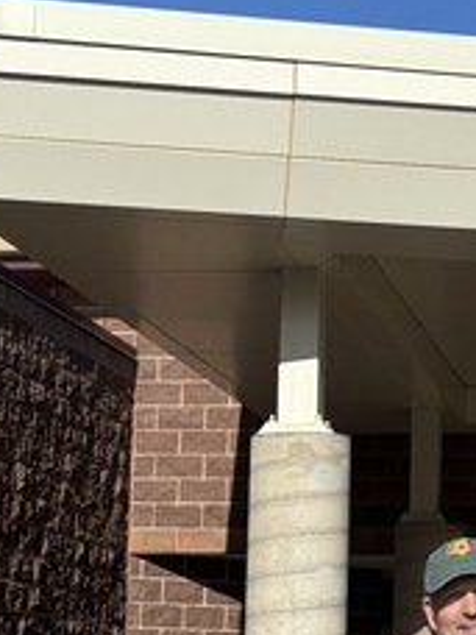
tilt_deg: +7.2
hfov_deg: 12.4
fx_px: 2145
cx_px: 537
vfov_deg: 16.8
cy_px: 429
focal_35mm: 117
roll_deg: -1.4
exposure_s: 1/5348
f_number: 1.6
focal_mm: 5.96
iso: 50
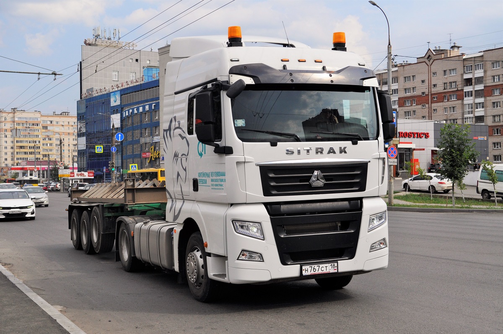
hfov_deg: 38.9
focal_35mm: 51
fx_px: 712
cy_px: 167
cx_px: 252
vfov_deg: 26.4
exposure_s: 1/2000
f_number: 8
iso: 400
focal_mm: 34
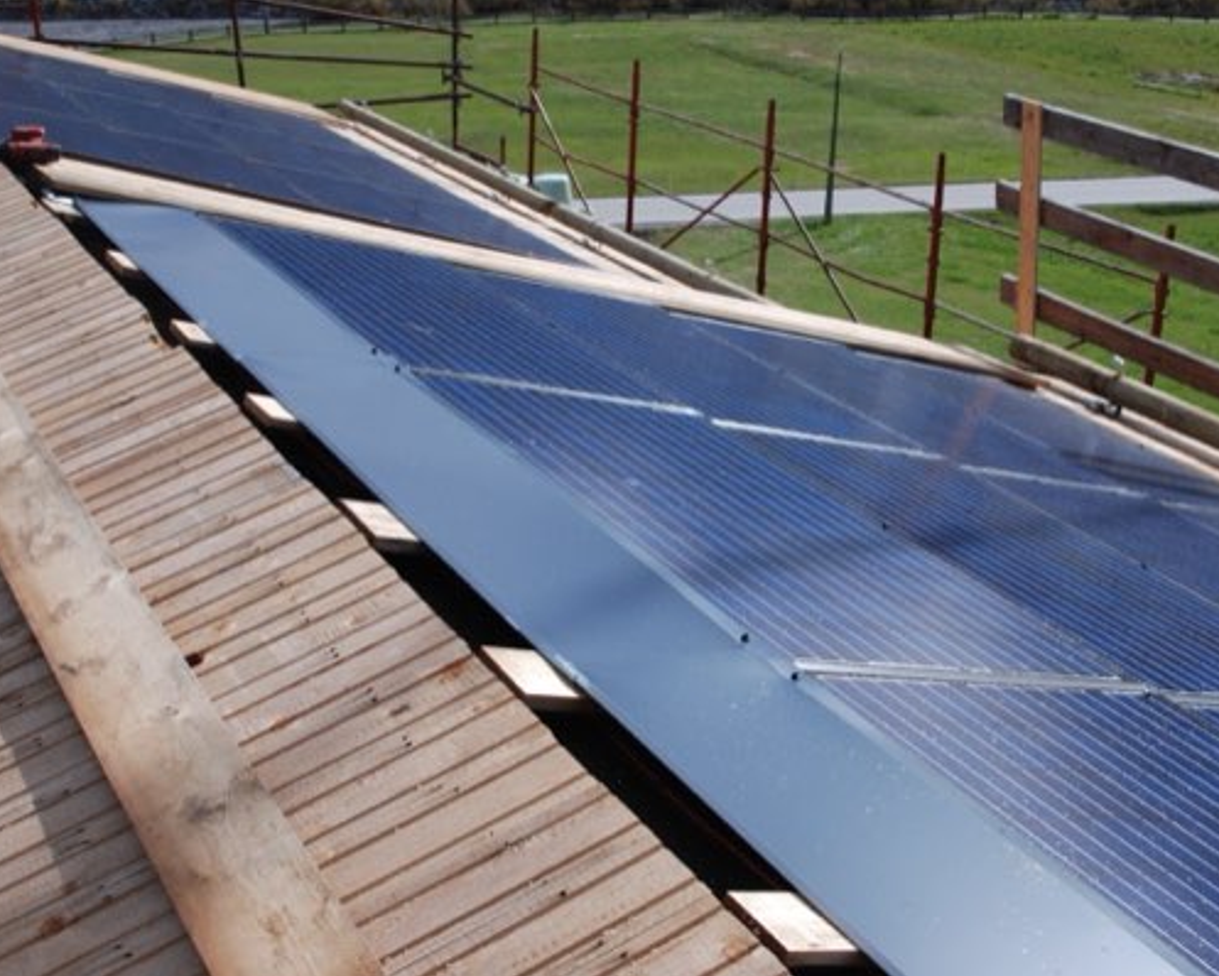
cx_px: 640
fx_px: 1841
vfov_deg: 29.7
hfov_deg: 36.6
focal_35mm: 51
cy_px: 487
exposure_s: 1/250
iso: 100
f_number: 8
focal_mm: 30
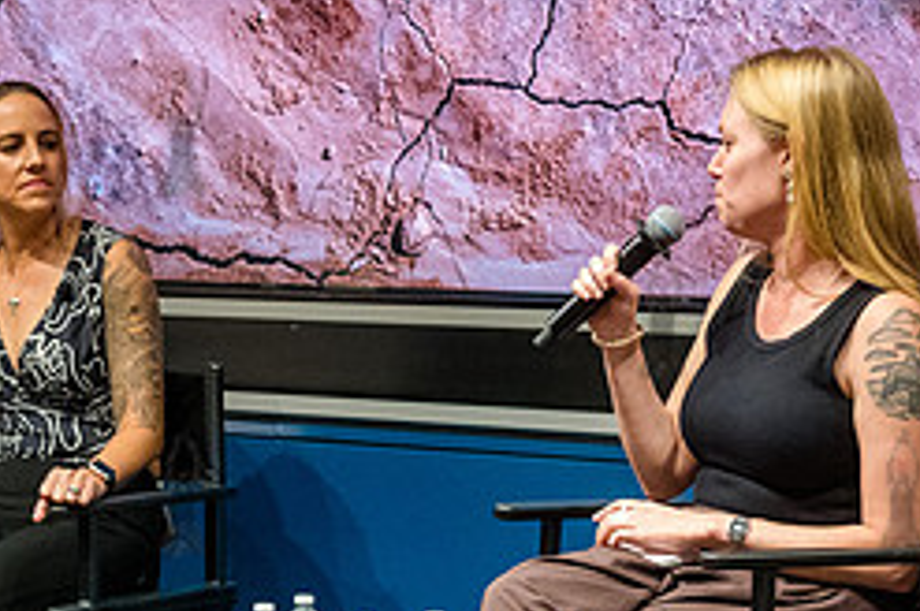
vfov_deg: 11.4
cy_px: 493
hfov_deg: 17.1
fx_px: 3037
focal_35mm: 119
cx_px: 212
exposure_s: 1/200
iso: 6400
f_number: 3.5
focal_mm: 48
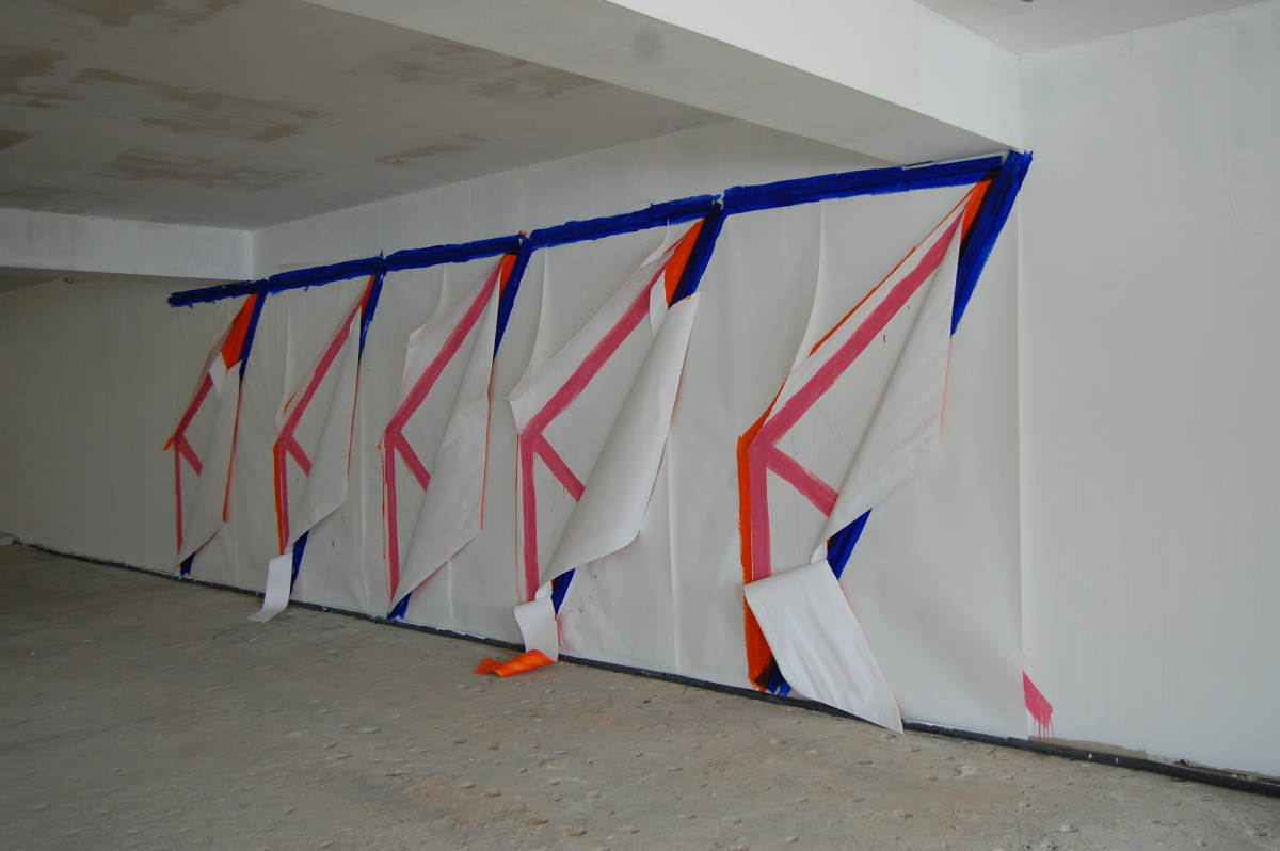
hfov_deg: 62.0
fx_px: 1066
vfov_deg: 43.5
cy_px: 426
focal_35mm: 30
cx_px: 640
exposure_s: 1/80
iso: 400
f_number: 4.5
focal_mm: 20
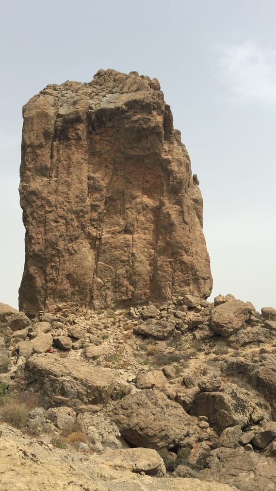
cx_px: 130
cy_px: 245
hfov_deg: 36.7
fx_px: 416
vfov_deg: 61.0
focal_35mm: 32
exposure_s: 1/1883
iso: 32
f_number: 2.2
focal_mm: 4.15
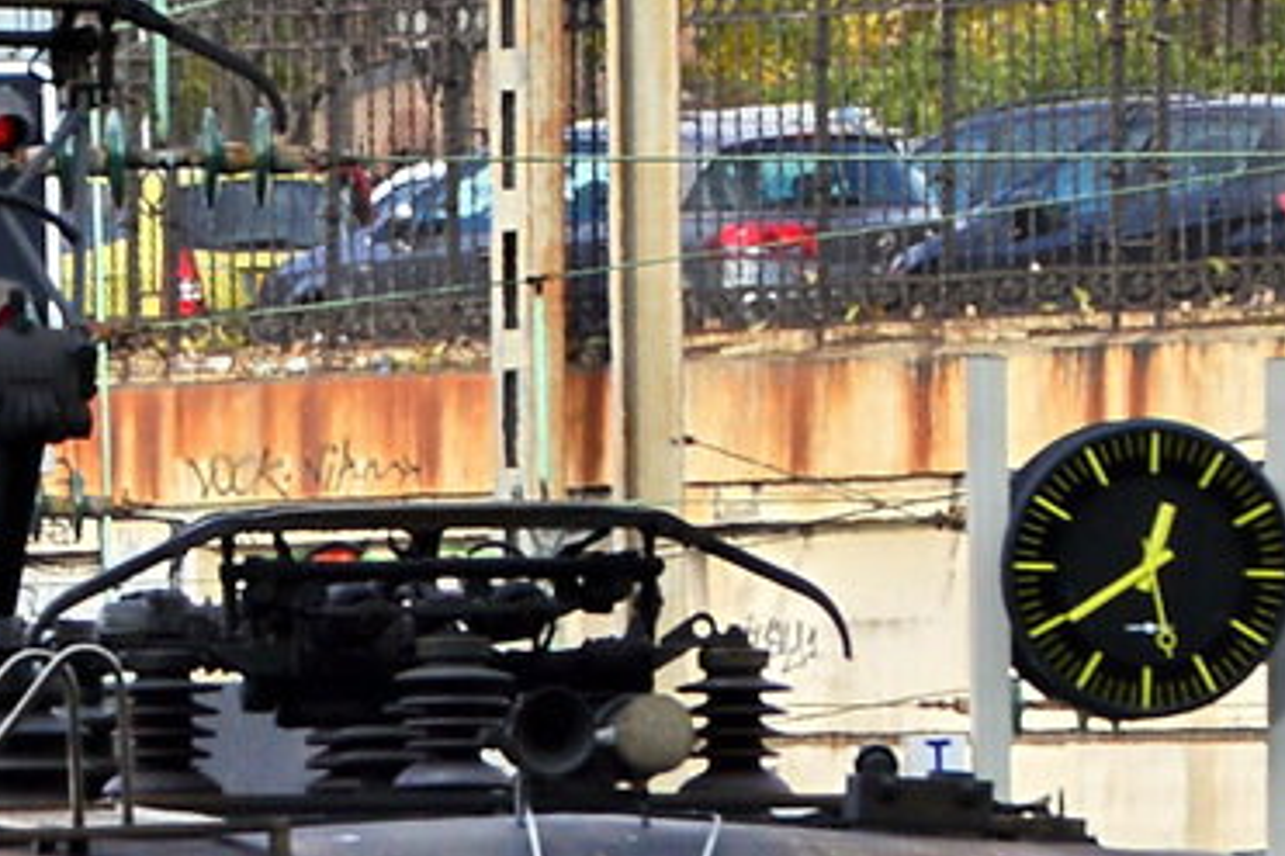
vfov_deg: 1.7
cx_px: -55
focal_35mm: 815
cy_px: 1378
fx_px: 29062
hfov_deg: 2.5
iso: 100
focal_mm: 105
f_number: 5.6
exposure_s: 1/200
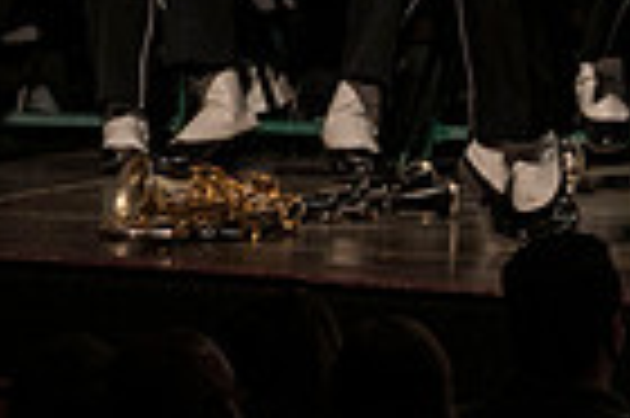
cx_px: 1215
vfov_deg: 1.6
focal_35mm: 831
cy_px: -382
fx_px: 14525
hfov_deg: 2.5
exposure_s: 1/500
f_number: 3.5
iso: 1250
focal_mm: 200
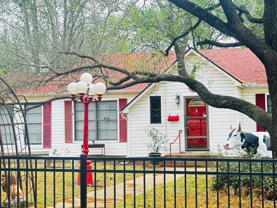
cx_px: 174
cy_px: 107
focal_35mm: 64
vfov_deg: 22.9
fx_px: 512
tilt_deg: +1.6
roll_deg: +1.4
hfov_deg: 30.1
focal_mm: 6.86
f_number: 1.78
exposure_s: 1/458
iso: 64
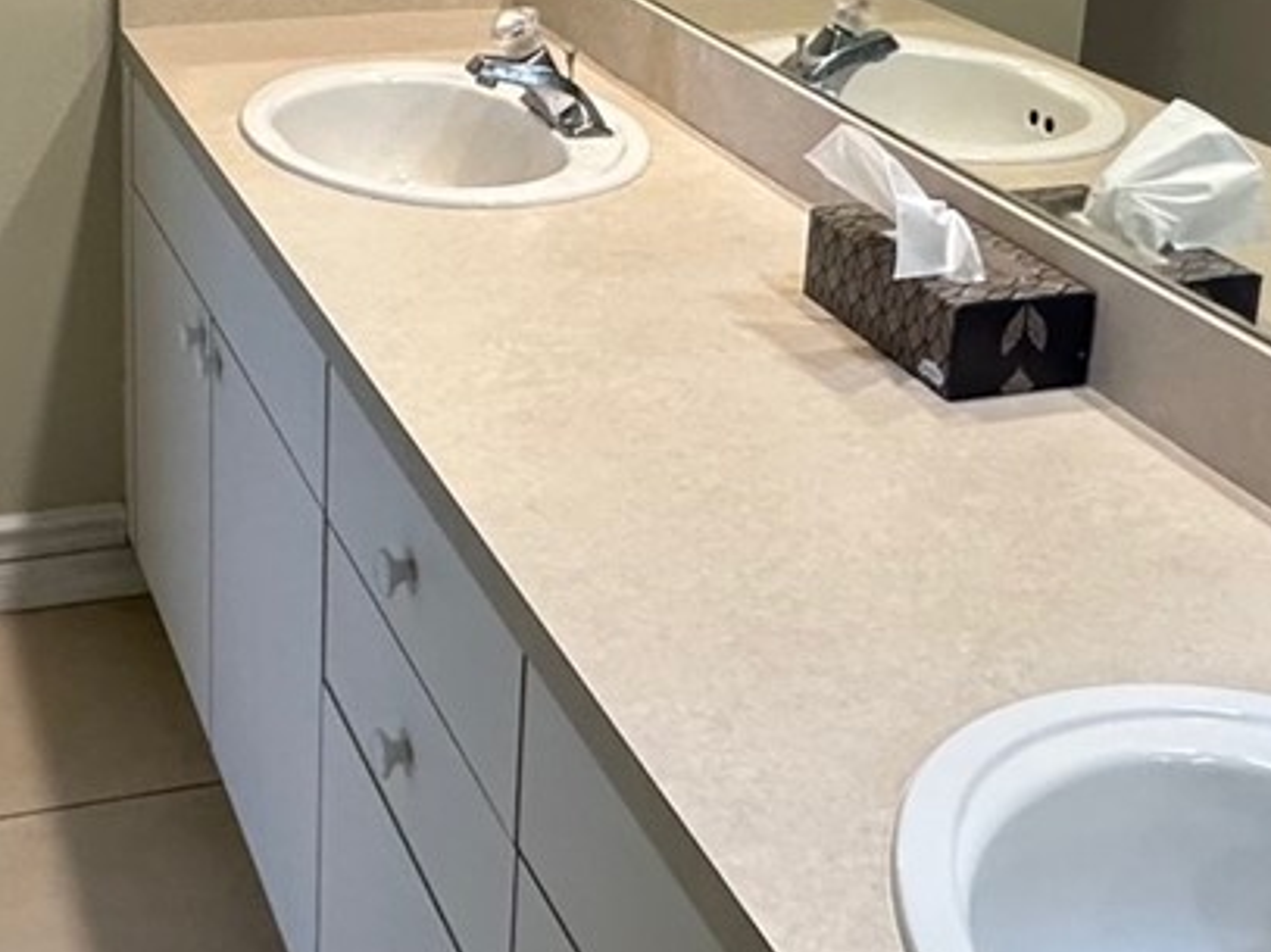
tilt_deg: -15.1
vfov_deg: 25.5
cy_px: 53
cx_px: 322
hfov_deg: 34.2
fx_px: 2019
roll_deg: -0.7
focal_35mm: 55
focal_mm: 2.22
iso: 250
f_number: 2.2
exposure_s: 1/120
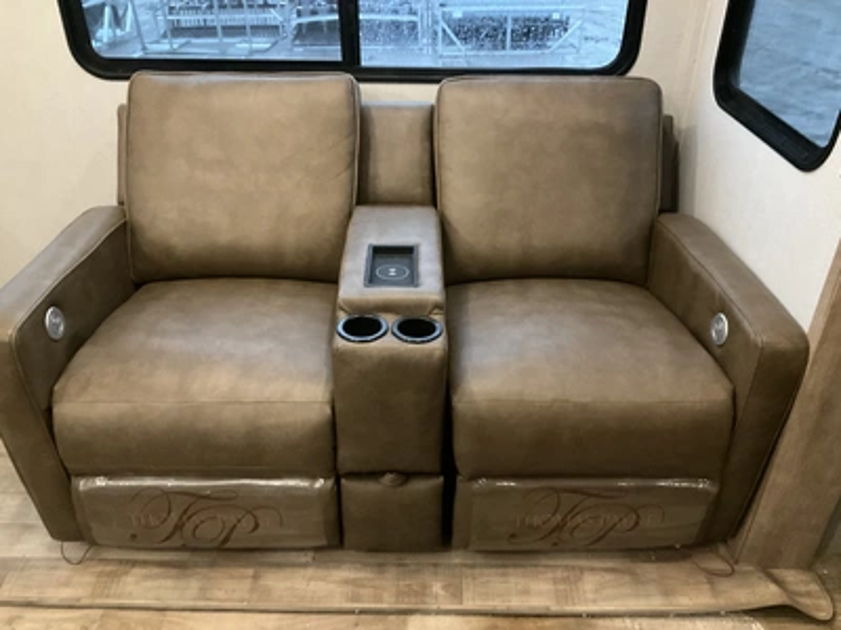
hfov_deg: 61.7
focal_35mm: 29
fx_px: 705
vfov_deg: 48.2
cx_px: 420
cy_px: 315
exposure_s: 1/28
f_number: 1.8
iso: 640
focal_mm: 3
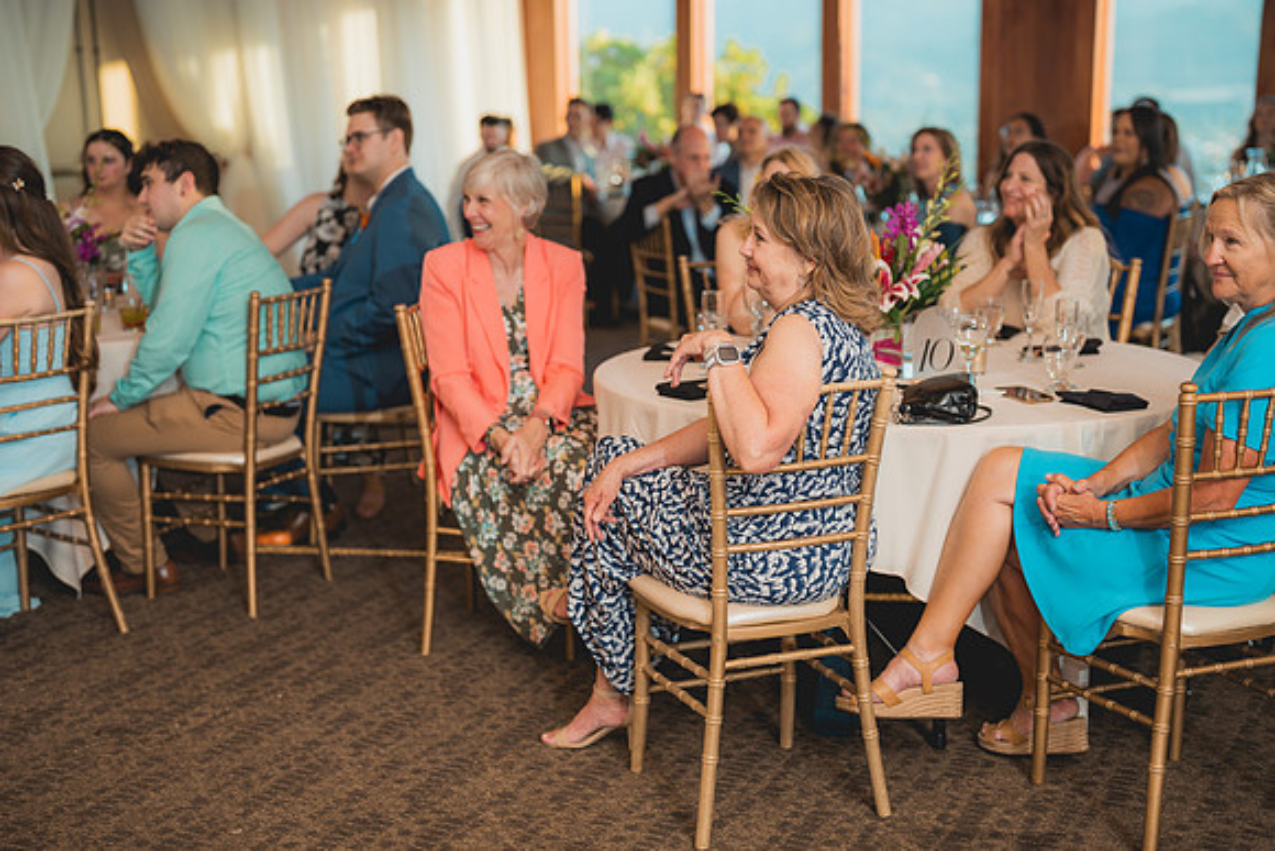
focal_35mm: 50
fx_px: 1771
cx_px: 638
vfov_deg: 27.0
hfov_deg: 39.6
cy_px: 426
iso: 125
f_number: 1.8
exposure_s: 1/250
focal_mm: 50
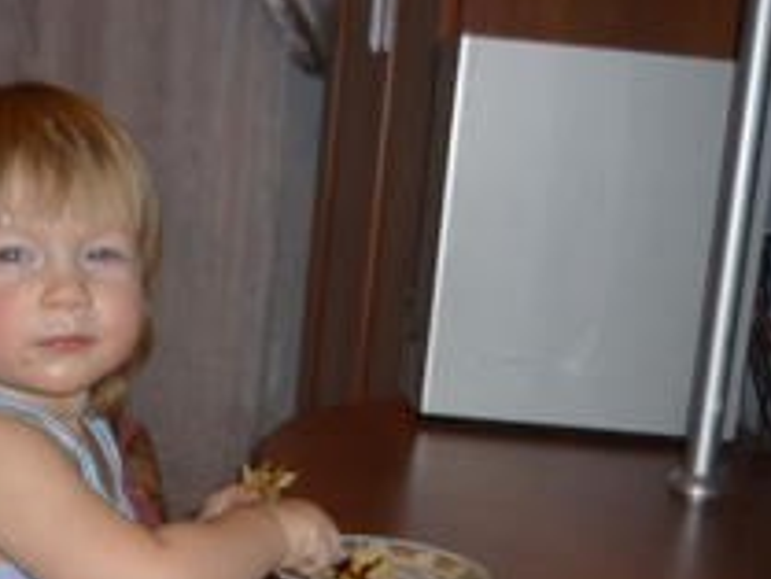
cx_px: 225
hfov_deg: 27.1
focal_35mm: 71
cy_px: 409
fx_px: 1582
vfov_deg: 20.6
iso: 100
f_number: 2.8
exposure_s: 1/30
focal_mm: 5.5
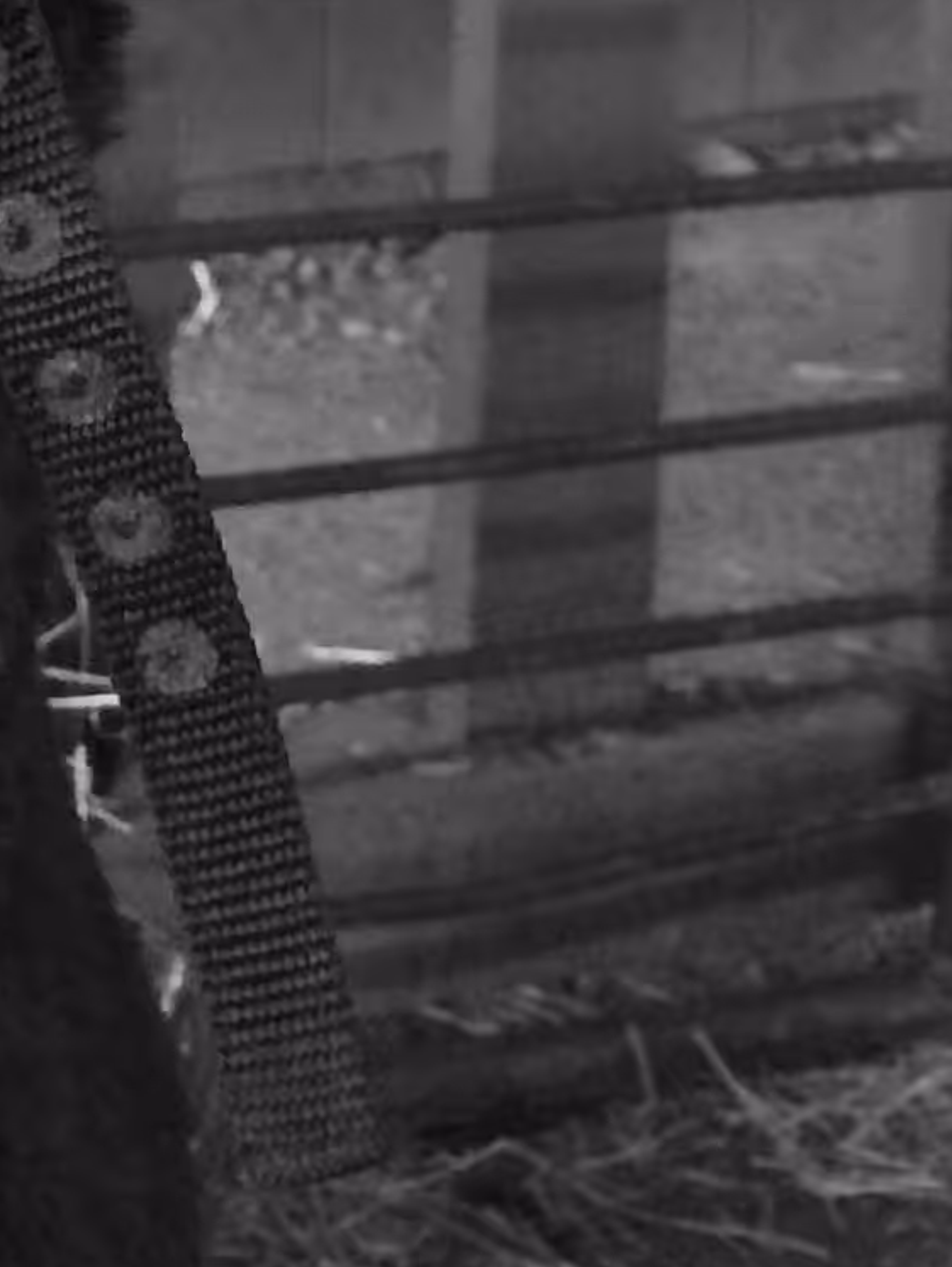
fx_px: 4800
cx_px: -572
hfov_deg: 10.8
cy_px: 7
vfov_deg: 14.8
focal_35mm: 131
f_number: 2.2
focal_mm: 4.12
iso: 250
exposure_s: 1/30
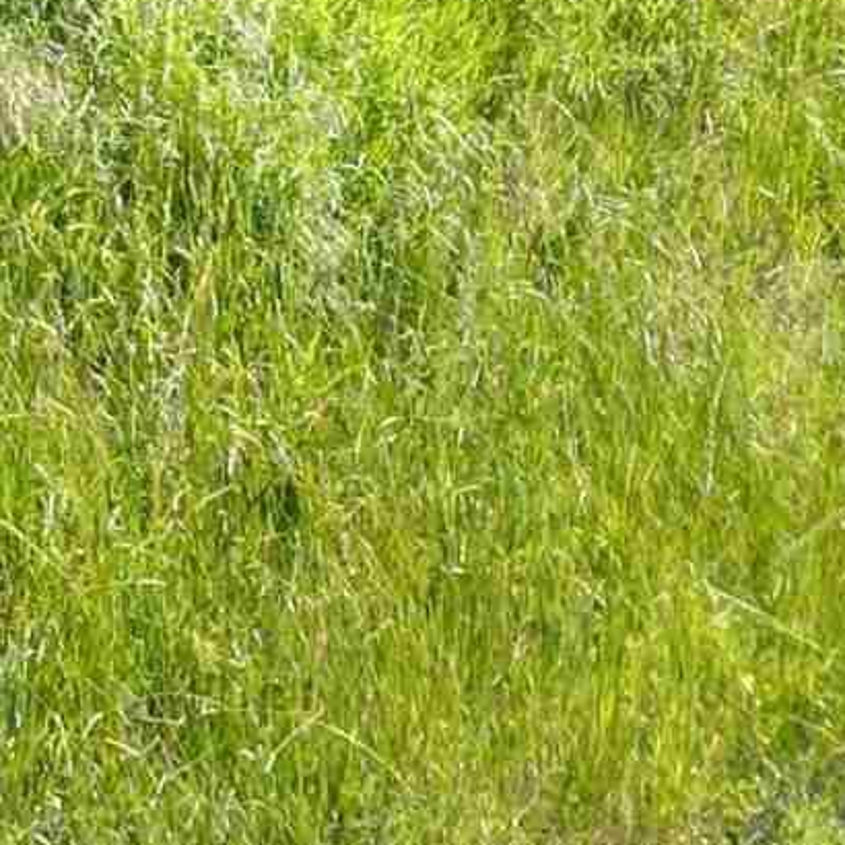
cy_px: -1251
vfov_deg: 9.6
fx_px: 4391
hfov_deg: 10.1
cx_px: -859
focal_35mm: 159
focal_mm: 6.72
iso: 110
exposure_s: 1/1600
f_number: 1.7
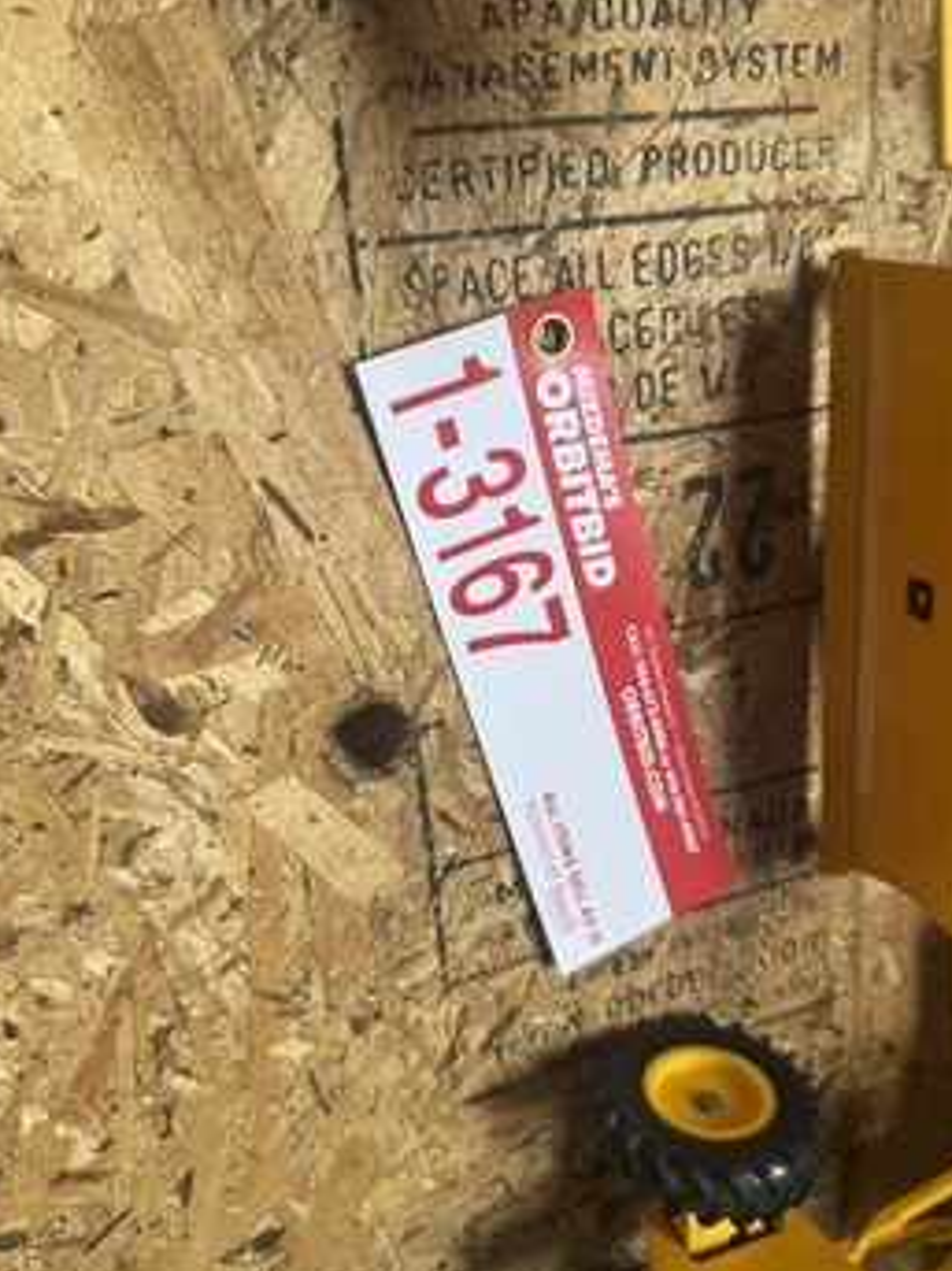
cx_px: 515
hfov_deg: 49.7
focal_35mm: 28
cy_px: 615
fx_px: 1027
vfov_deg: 63.4
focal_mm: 6.76
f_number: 1.78
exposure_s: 1/120
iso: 64
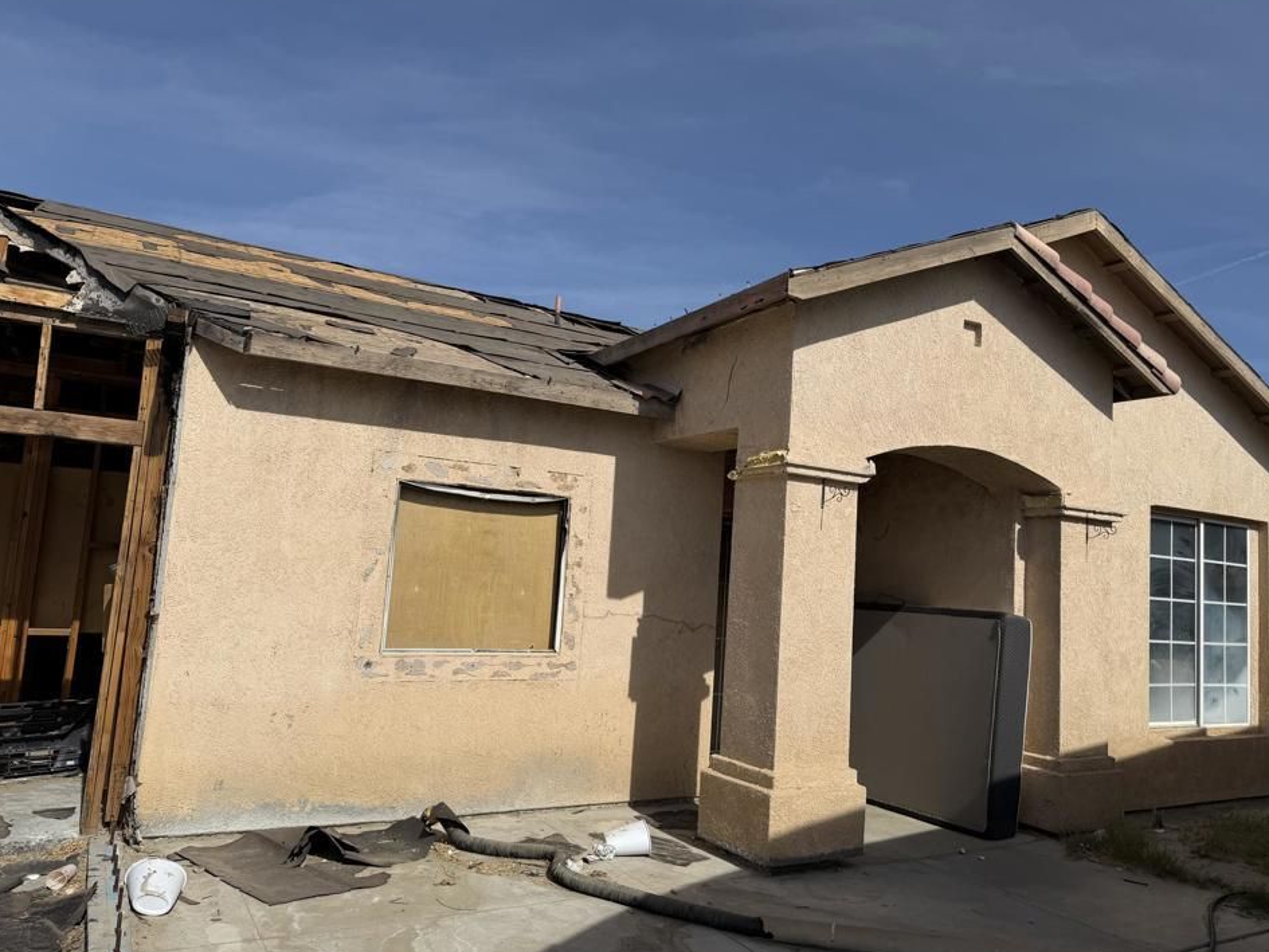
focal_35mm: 26
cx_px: 684
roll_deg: -3.2
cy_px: 477
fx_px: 953
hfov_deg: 67.2
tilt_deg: +5.7
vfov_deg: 53.1
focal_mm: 6.76
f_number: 1.78
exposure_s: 1/9091
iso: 80
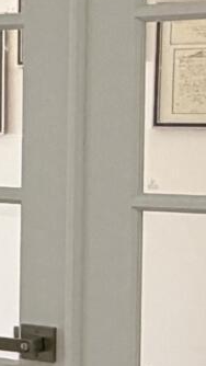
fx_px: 1330
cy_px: 165
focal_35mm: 137
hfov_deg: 7.6
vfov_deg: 15.7
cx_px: -430
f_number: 2.2
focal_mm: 2.22
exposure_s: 1/121
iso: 160
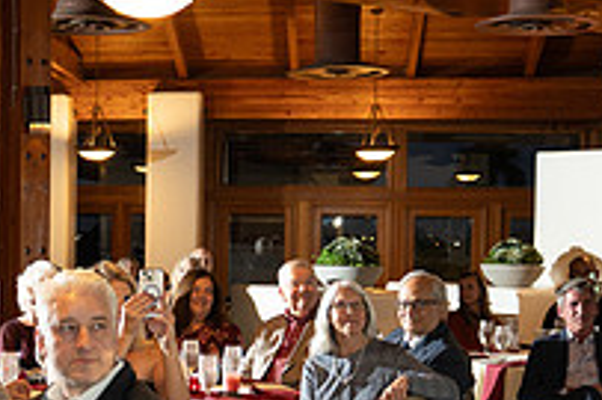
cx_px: -42
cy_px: 324
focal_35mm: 80
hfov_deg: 23.9
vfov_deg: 16.9
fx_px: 1337
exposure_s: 1/125
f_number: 2.8
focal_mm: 28
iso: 1000
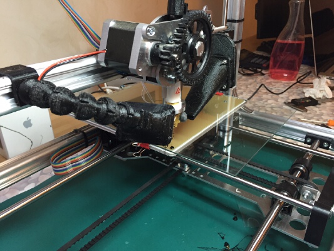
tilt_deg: -26.2
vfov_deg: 48.2
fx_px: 280
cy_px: 126
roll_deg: +0.7
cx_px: 167
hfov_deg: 61.6
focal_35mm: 29
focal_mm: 4.15
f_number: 2.2
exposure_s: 1/33
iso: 160
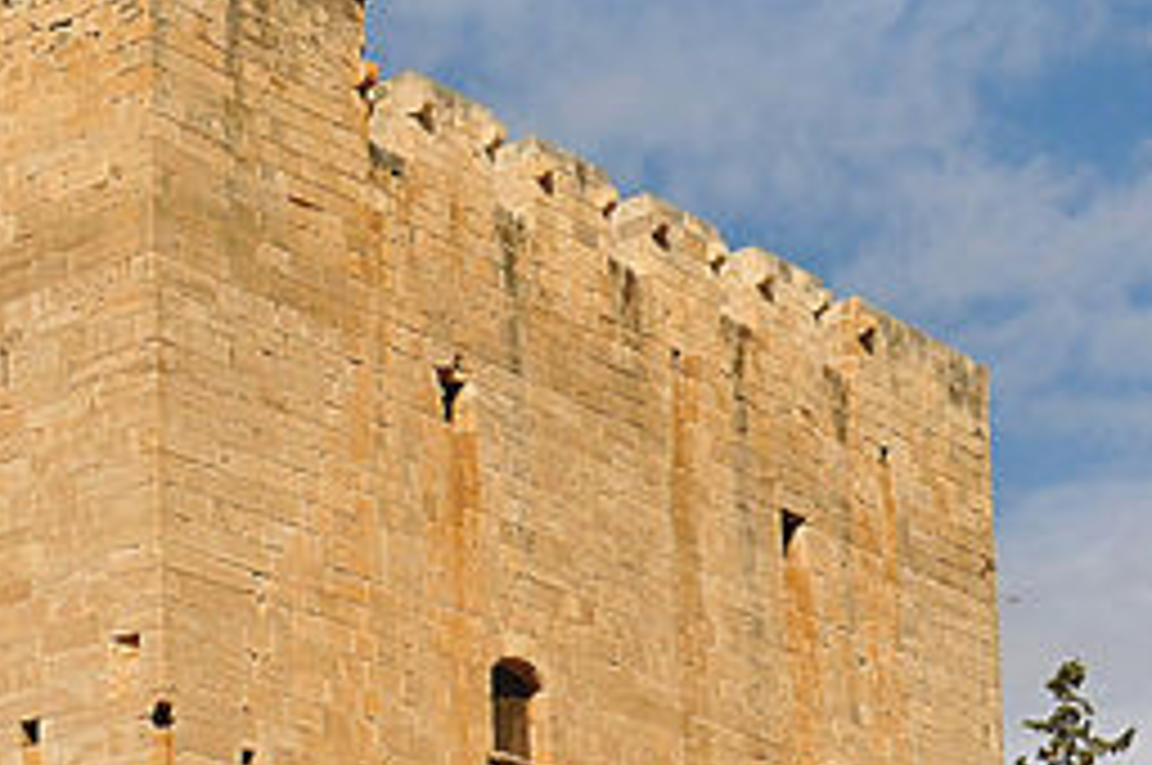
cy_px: 655
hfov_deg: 17.0
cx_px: -176
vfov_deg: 11.7
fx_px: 3707
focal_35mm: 116
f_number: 6.3
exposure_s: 1/1600
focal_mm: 22
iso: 200
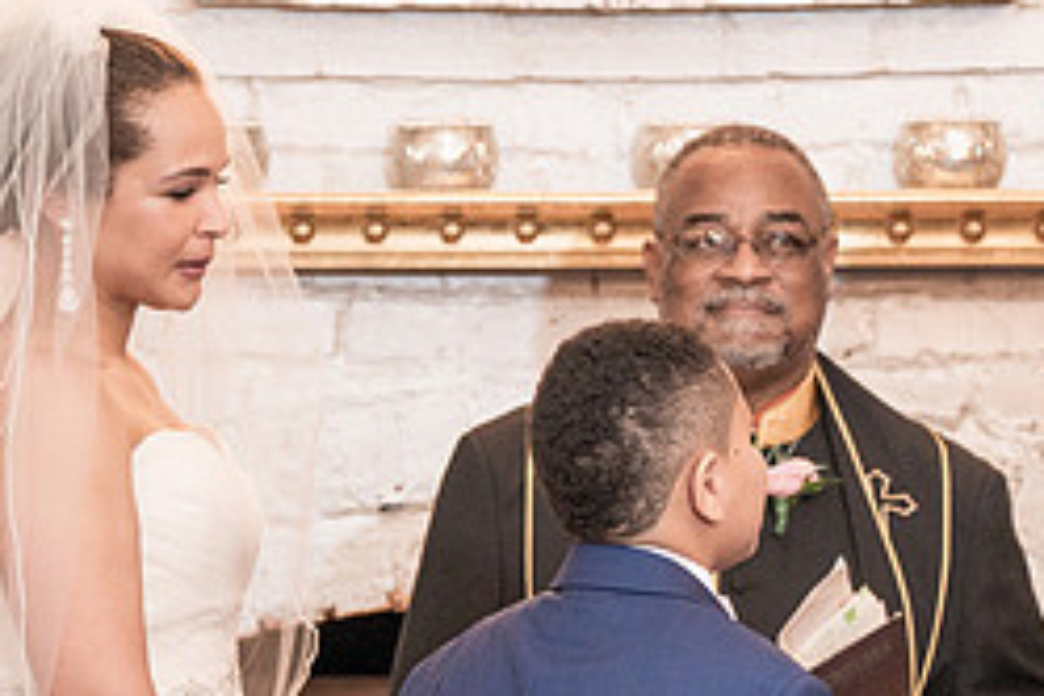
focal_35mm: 361
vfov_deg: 3.8
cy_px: 565
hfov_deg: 5.7
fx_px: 10468
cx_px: 677
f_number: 4
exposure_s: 1/100
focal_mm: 140
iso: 2000
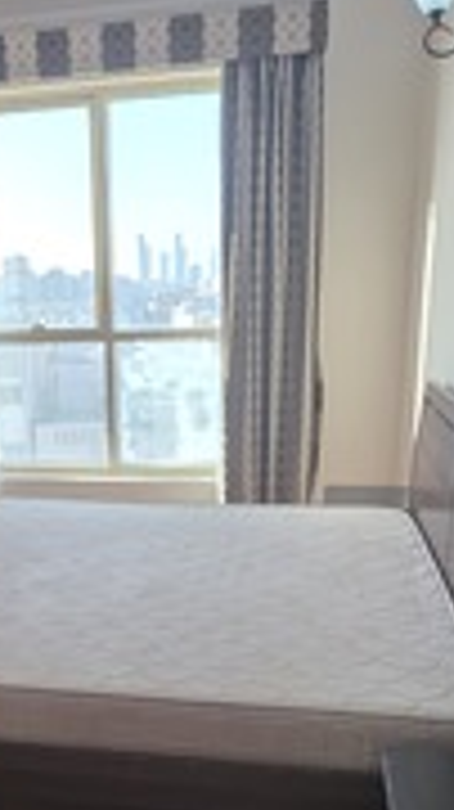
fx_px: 772
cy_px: 538
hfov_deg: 32.0
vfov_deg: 54.2
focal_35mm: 36
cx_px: 97
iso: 100
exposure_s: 1/100
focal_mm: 2.2
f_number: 1.9
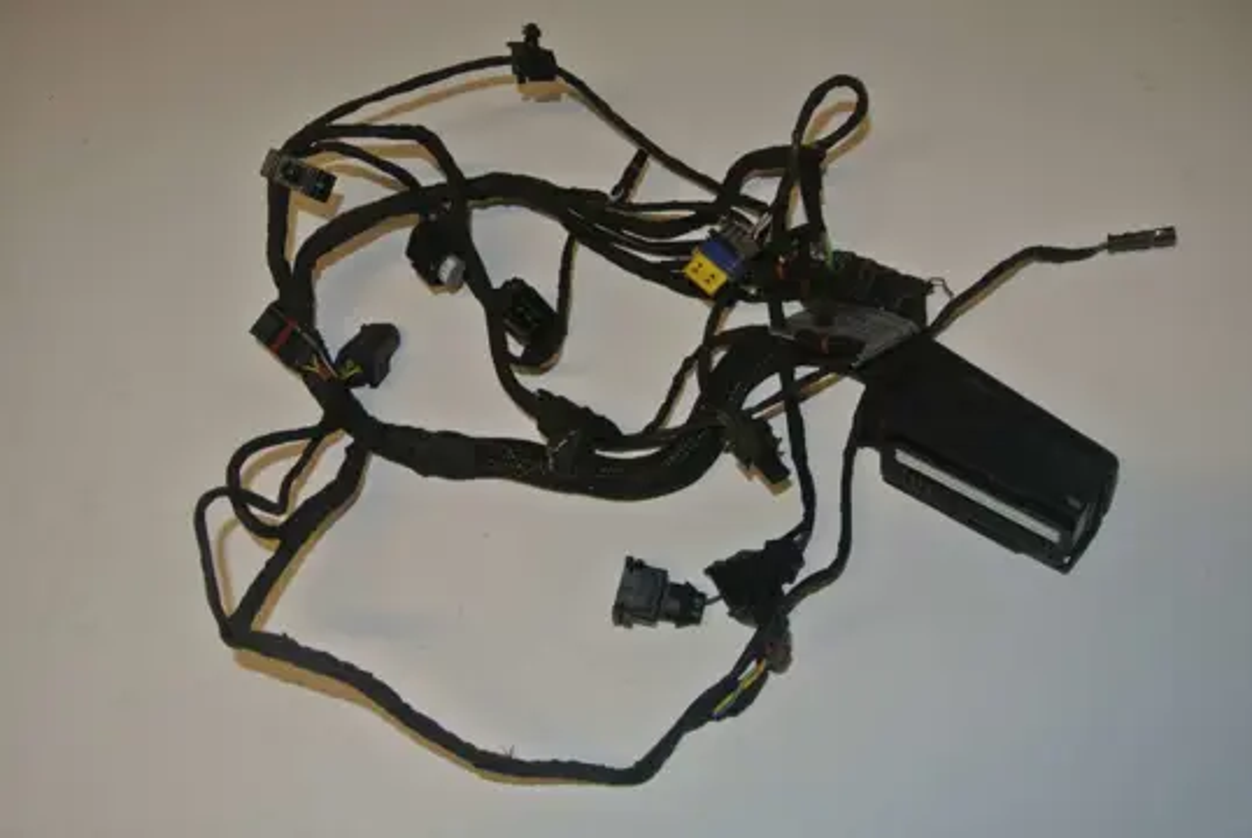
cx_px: 626
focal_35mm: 37
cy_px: 419
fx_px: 1288
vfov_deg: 36.0
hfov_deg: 51.8
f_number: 4
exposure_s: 1/60
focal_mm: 14
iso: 200
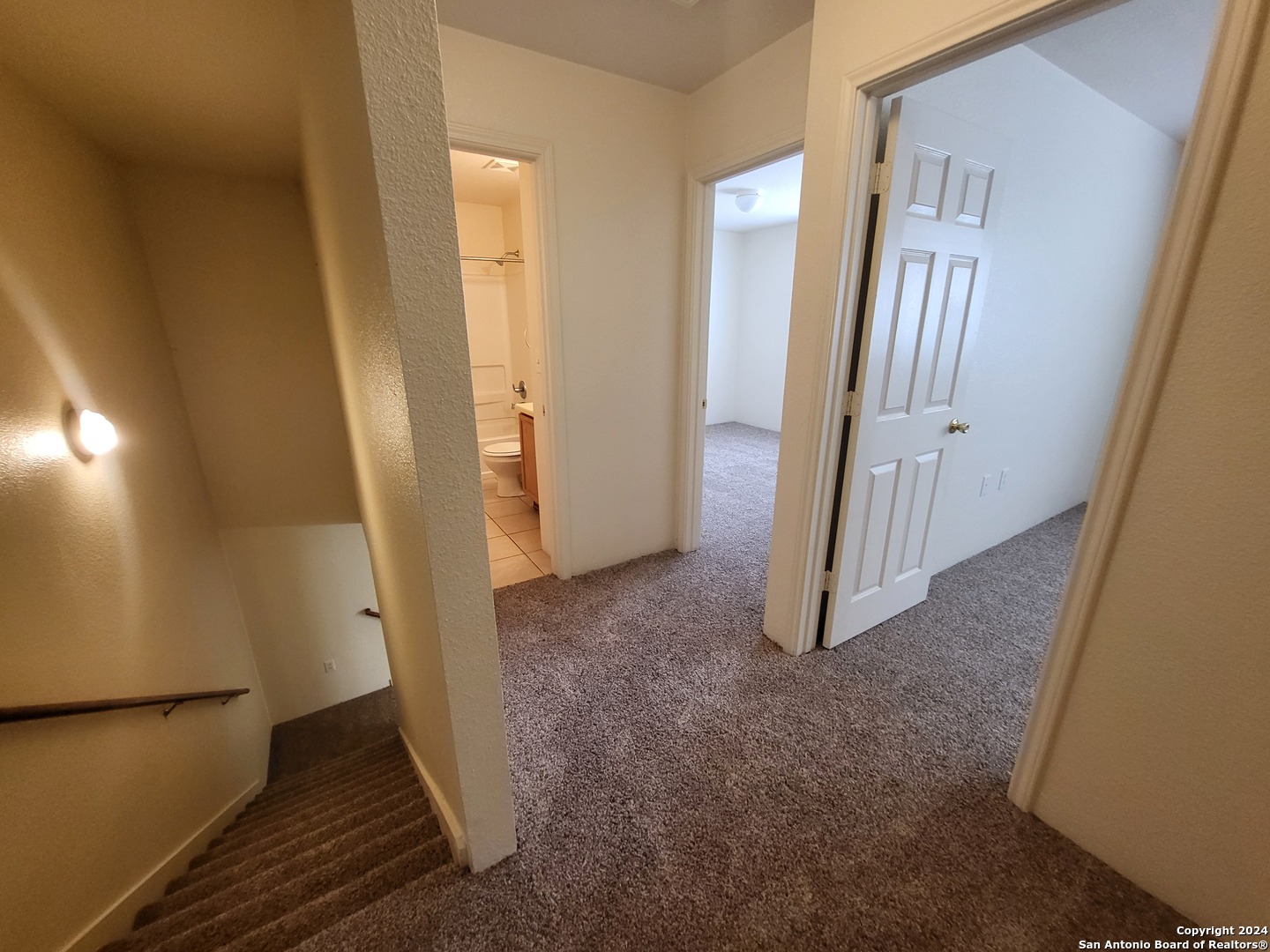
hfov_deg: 106.2
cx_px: 635
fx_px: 477
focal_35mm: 13
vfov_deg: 89.9
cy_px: 476
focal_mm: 1.74
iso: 320
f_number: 2.2
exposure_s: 1/40
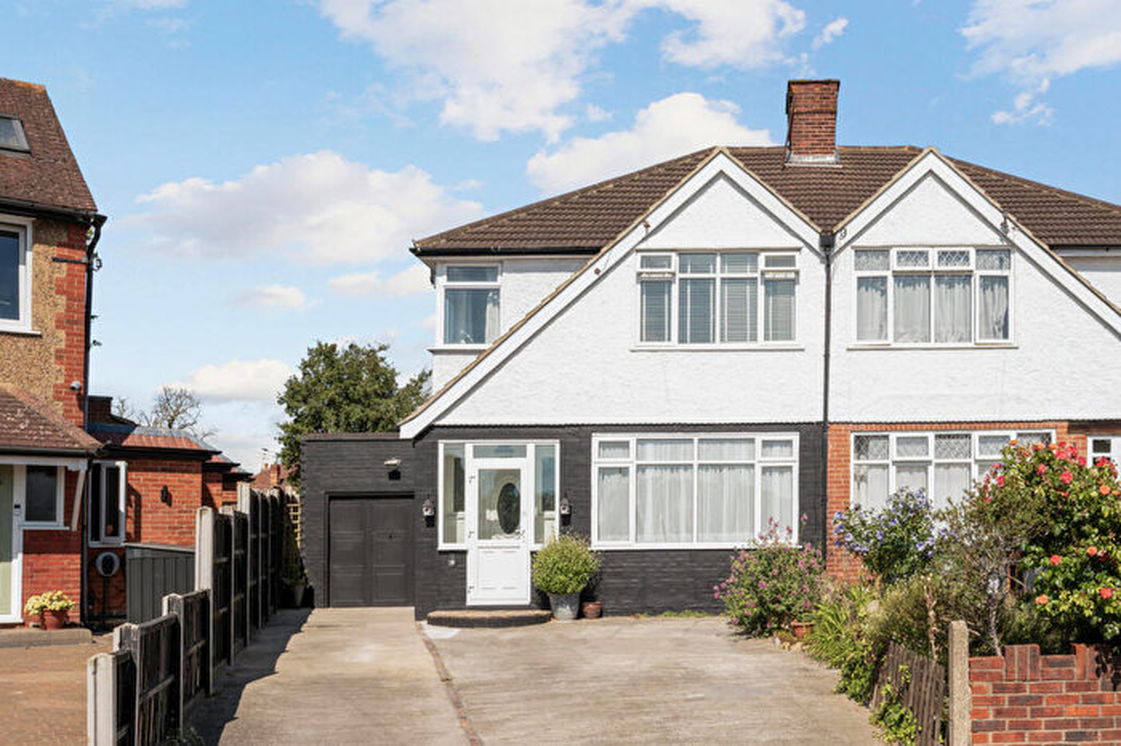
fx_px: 934
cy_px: 373
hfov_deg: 62.0
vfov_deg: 43.6
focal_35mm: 30
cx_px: 560
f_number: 8
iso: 200
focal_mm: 30
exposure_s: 1/640
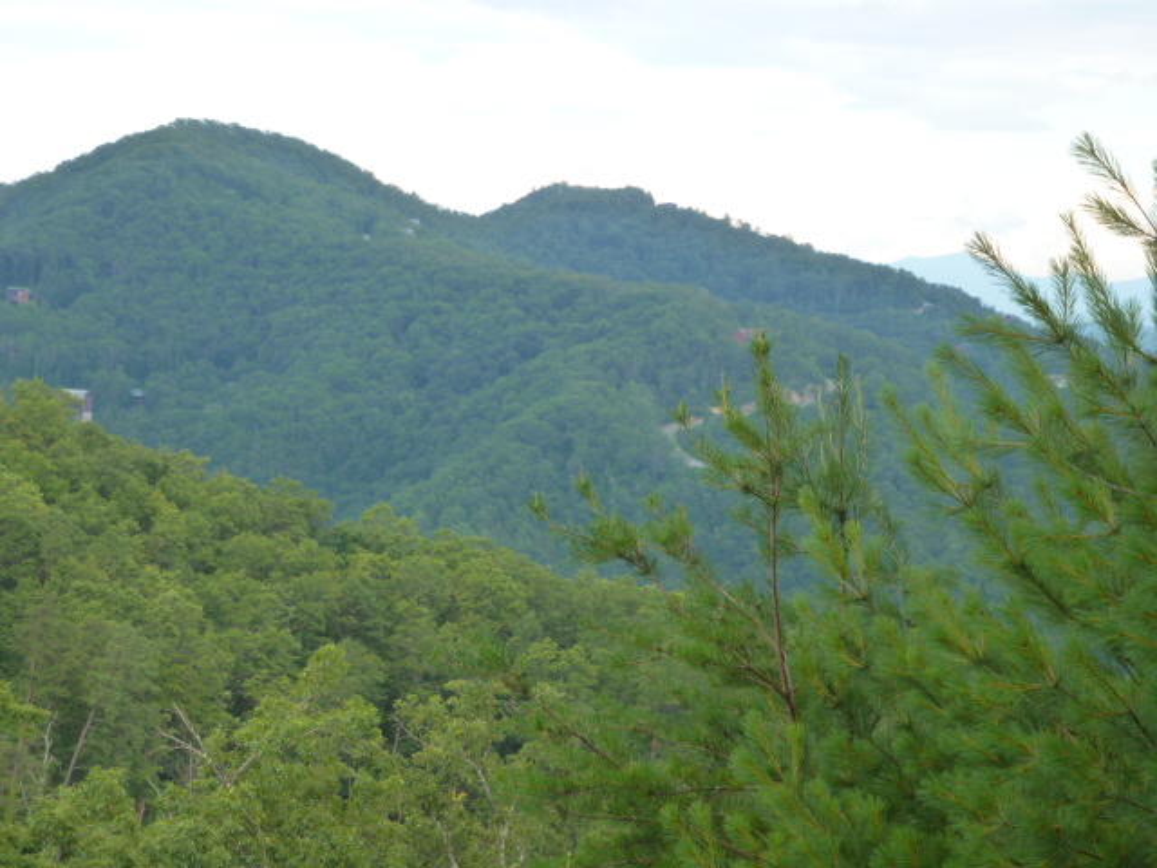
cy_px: 434
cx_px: 578
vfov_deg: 11.3
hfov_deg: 15.1
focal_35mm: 131
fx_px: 4379
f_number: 5.2
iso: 160
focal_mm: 23.4
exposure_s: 1/100
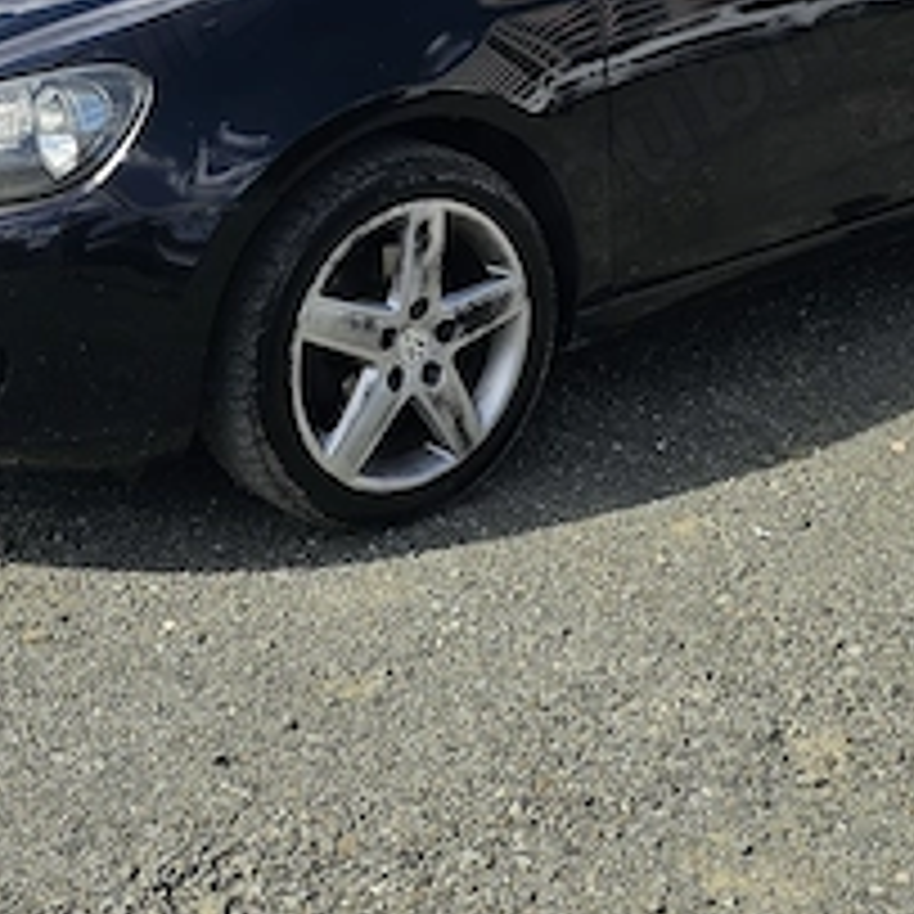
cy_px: 63
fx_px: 1792
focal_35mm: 60
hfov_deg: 28.6
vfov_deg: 27.4
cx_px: 509
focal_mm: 6.3
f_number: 1.7
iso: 10
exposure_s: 1/628
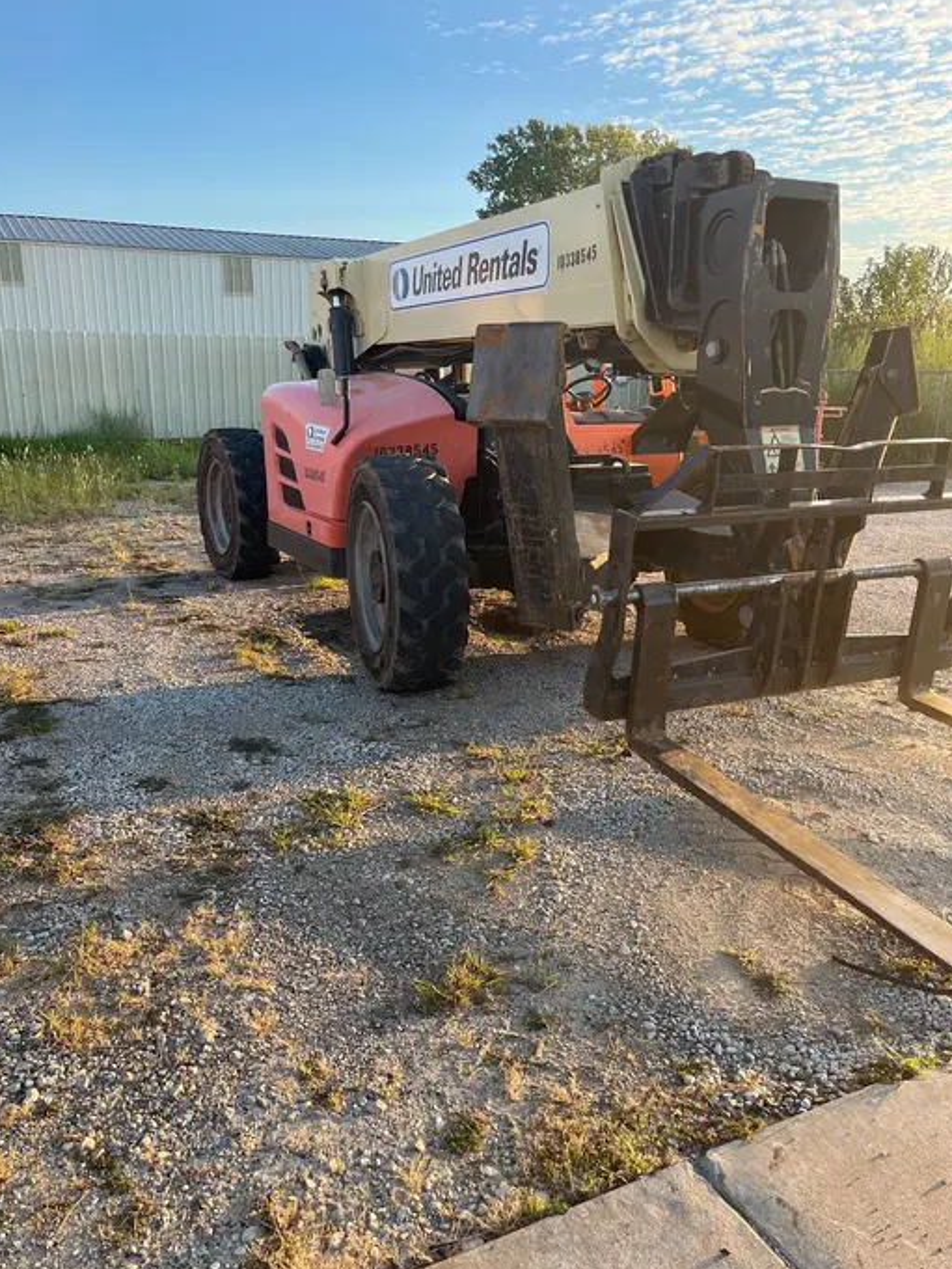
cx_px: 475
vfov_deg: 63.4
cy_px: 649
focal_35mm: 28
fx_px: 1026
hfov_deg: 49.8
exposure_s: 1/534
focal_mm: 5.1
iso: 50
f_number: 1.6
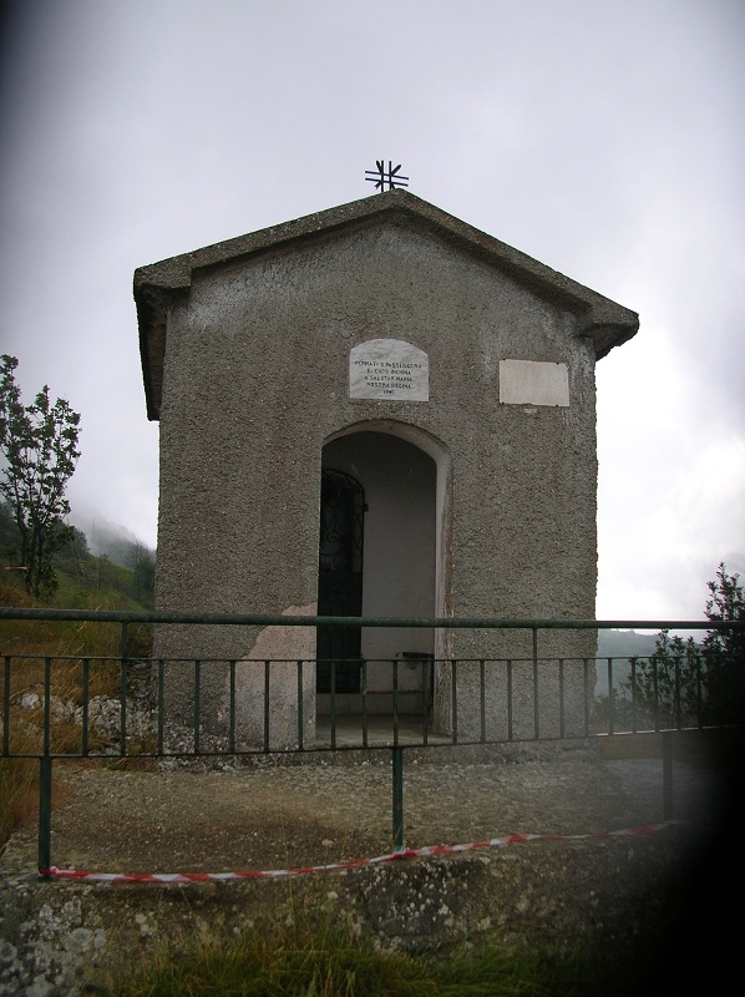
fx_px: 1007
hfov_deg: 40.6
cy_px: 498
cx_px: 372
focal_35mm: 35
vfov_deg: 52.7
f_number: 2.8
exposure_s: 1/226
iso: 50
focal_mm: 5.8
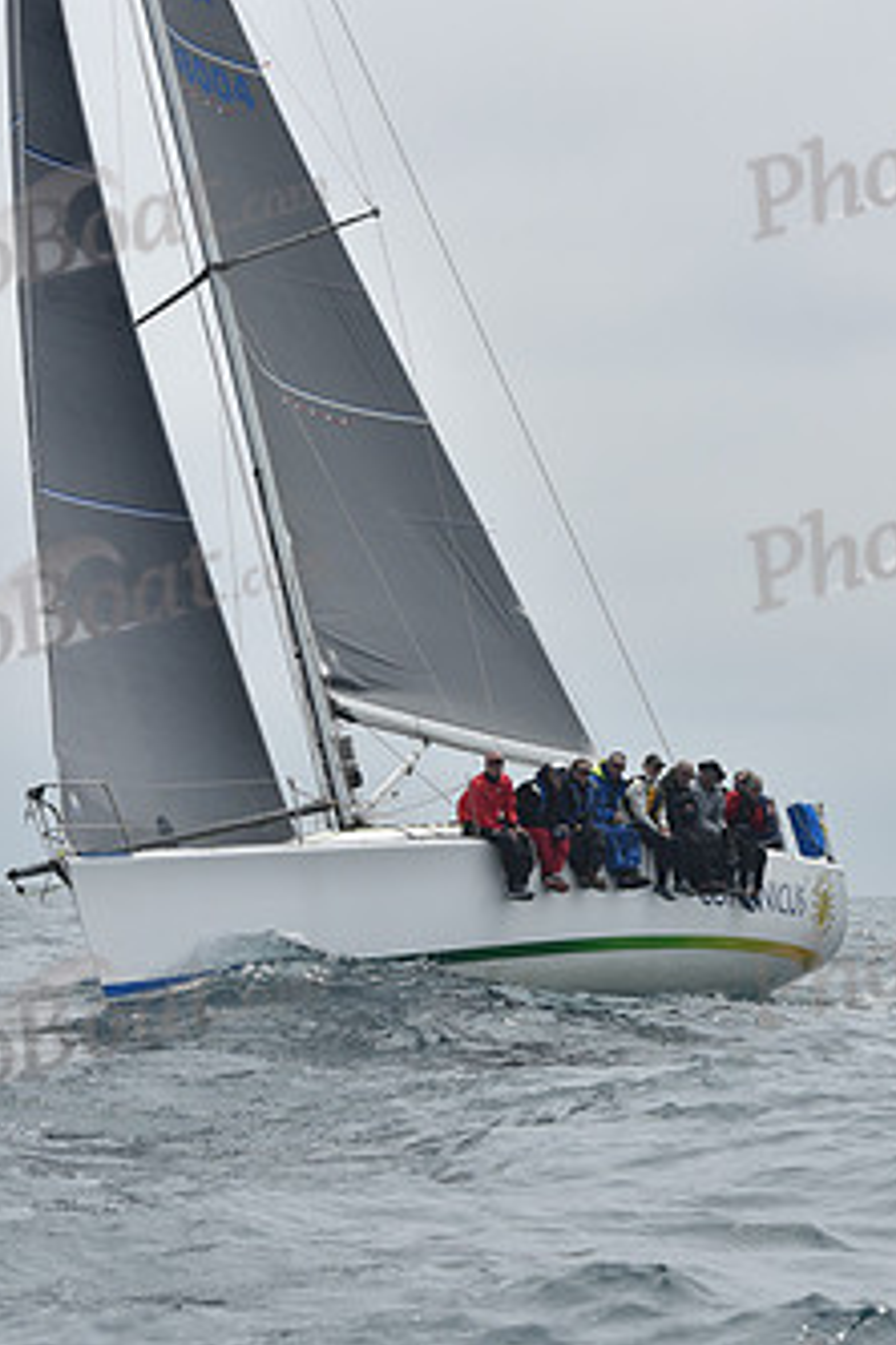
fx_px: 5600
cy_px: 773
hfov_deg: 9.1
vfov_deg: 13.7
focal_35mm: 150
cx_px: 541
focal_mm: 86
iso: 250
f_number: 13
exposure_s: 1/800
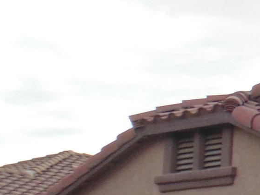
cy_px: 180
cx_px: 653
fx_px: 1081
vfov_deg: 10.2
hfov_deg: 11.2
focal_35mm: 144
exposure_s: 1/160
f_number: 3.2
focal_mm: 4.8
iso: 80
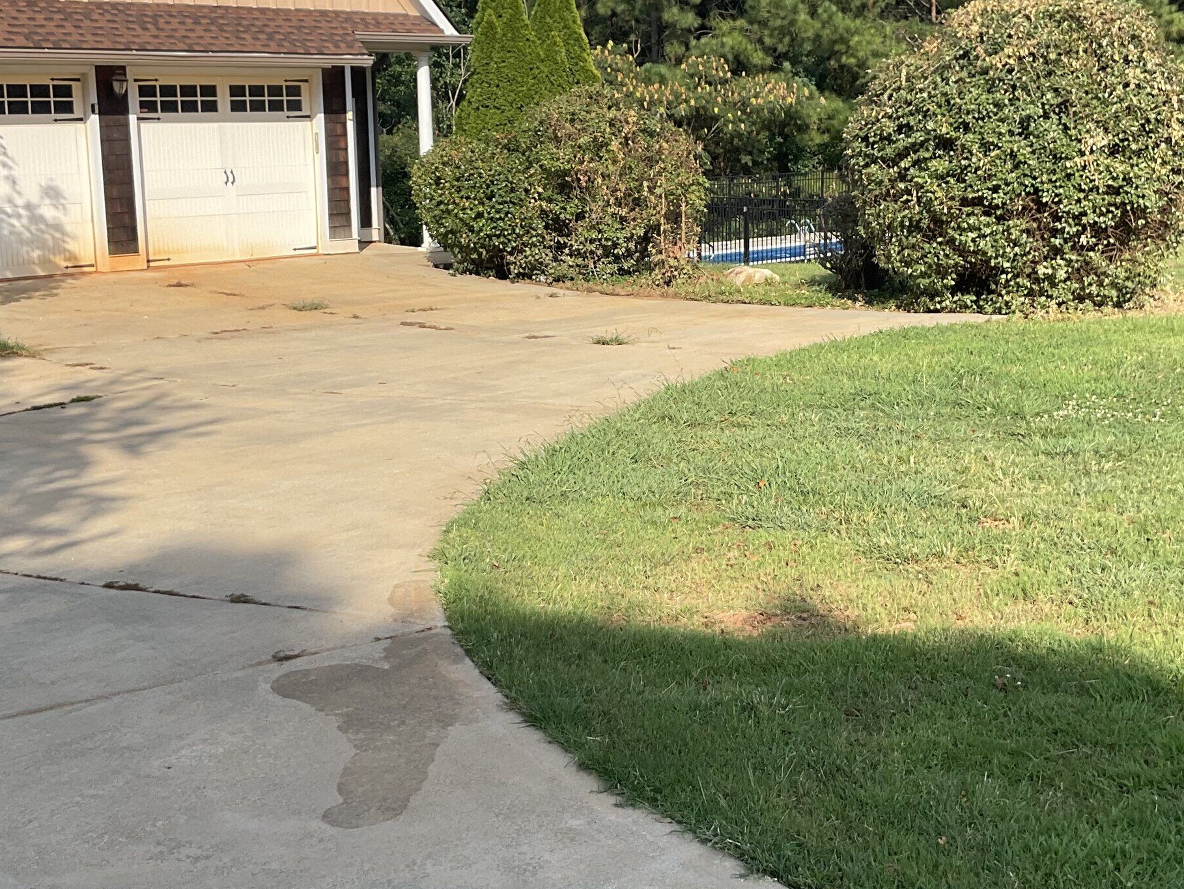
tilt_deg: -12.1
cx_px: 617
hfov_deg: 38.9
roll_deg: -0.3
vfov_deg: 29.7
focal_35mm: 49
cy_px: 441
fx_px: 1676
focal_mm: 3
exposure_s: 1/642
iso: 16
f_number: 1.8
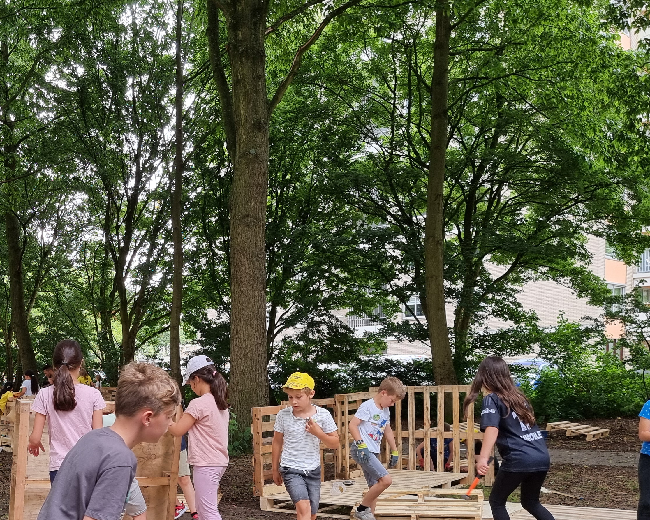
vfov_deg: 34.5
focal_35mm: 42
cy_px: 423
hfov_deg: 42.1
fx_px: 808
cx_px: 140
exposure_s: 1/100
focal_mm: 6.7
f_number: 1.8
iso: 50
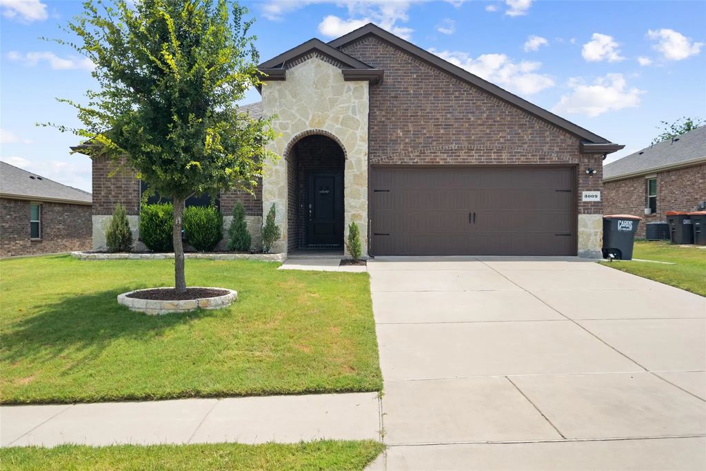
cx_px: 353
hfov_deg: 63.7
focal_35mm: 29
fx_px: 569
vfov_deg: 45.0
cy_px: 236
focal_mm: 29
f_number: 7.1
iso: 800
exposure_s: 1/160
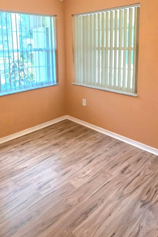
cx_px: 68
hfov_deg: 47.8
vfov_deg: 65.2
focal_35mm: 27
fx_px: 178
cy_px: 75
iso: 320
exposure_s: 1/101
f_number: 1.9
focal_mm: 2.2
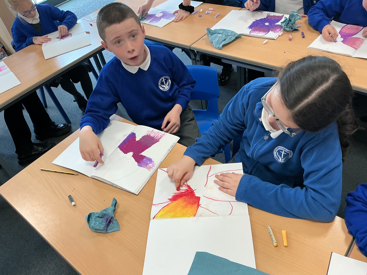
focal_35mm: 29
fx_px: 307
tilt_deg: -42.8
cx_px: 184
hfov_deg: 61.7
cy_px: 138
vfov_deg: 48.2
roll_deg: +12.3
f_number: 1.8
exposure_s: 1/60
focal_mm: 3
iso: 64
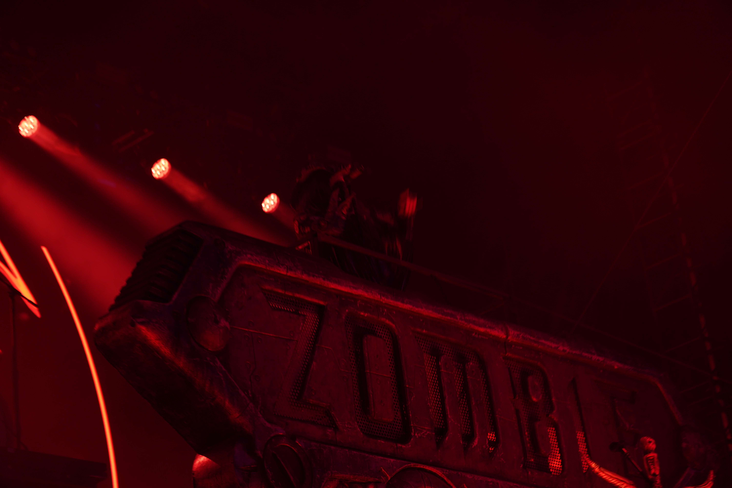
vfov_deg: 15.0
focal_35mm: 91
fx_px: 1850
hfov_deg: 22.4
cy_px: 244
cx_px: 366
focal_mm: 91
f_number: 4
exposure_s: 1/60
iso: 500
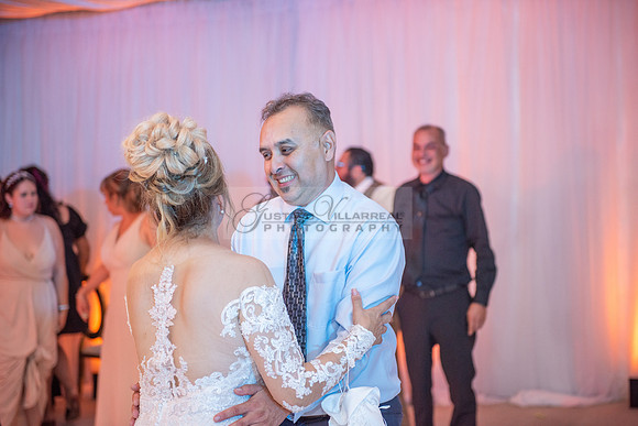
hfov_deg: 28.8
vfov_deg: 19.5
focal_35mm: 70
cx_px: 319
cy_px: 213
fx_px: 1241
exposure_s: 1/160
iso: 1000
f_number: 2.8
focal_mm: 70
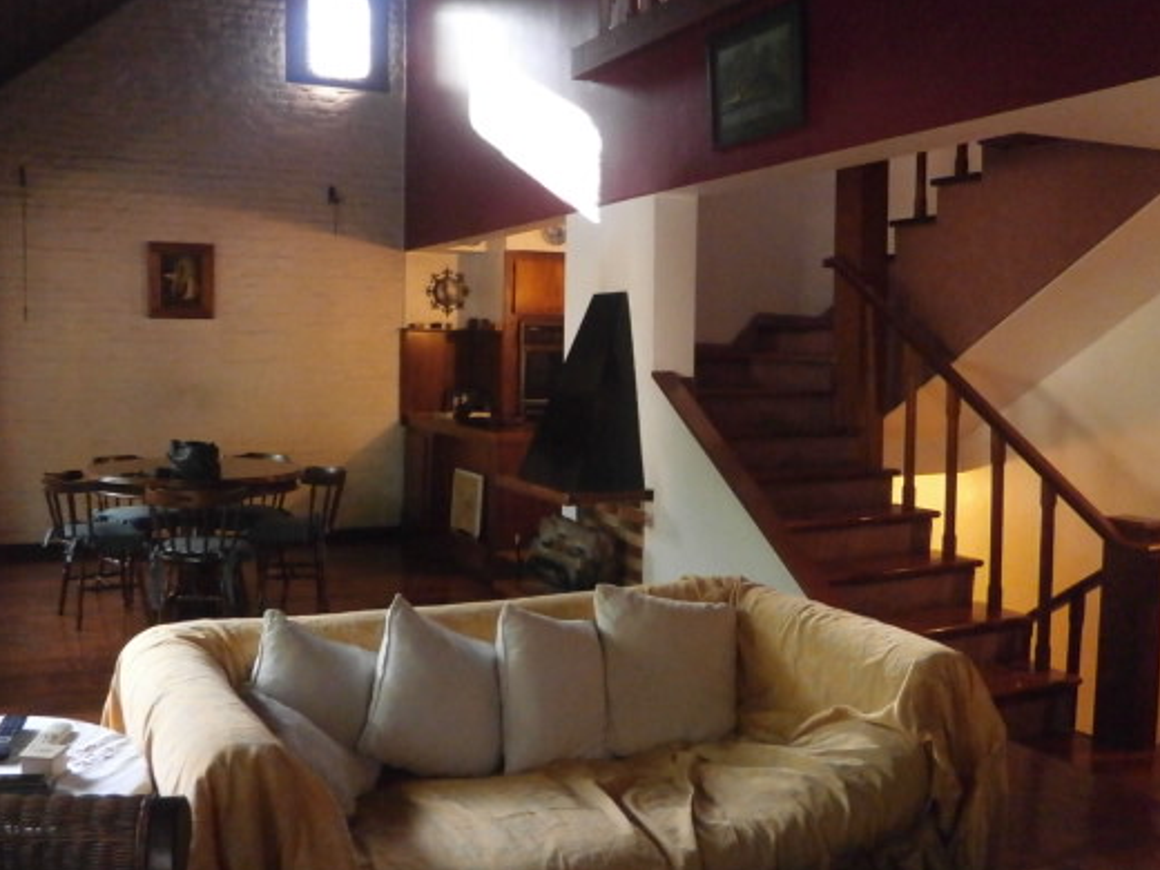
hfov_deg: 56.7
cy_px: 437
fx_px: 1072
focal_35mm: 32
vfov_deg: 44.2
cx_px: 526
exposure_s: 1/25
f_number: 2.8
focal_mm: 4.7
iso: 800
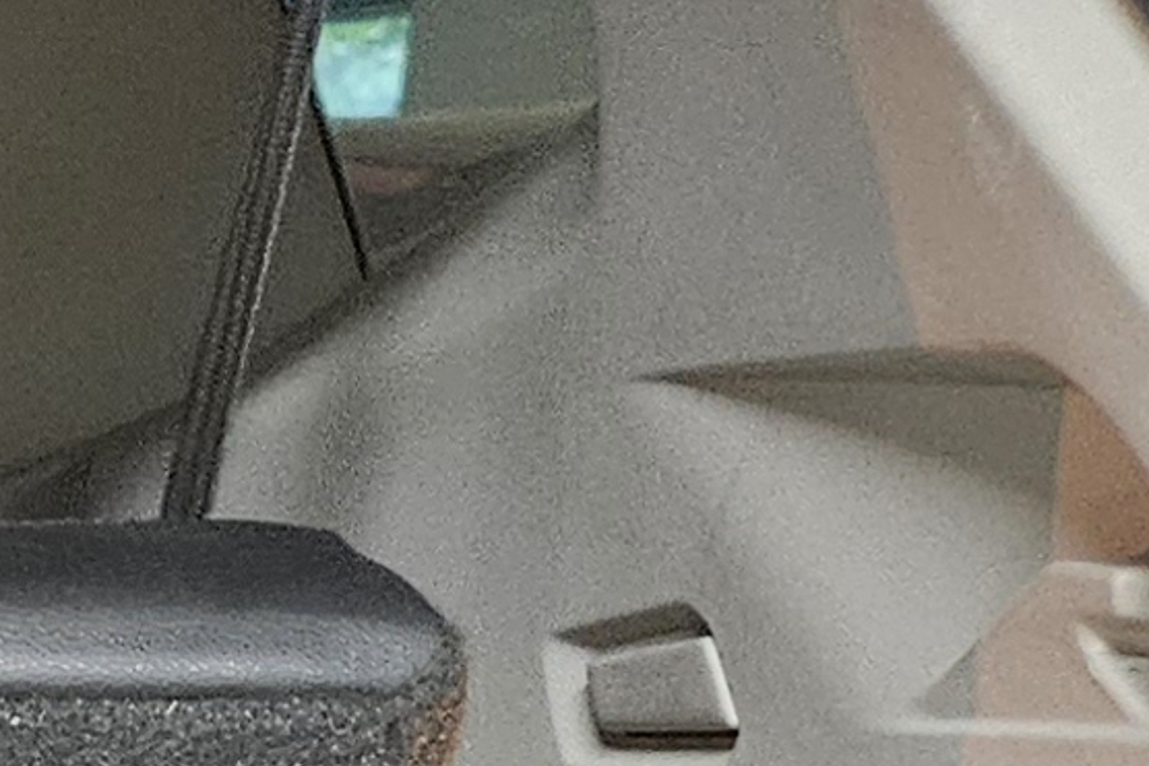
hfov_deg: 9.0
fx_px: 5491
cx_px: -2556
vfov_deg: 7.4
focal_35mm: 172
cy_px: 1893
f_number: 1.8
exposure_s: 1/24
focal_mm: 5.4
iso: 640
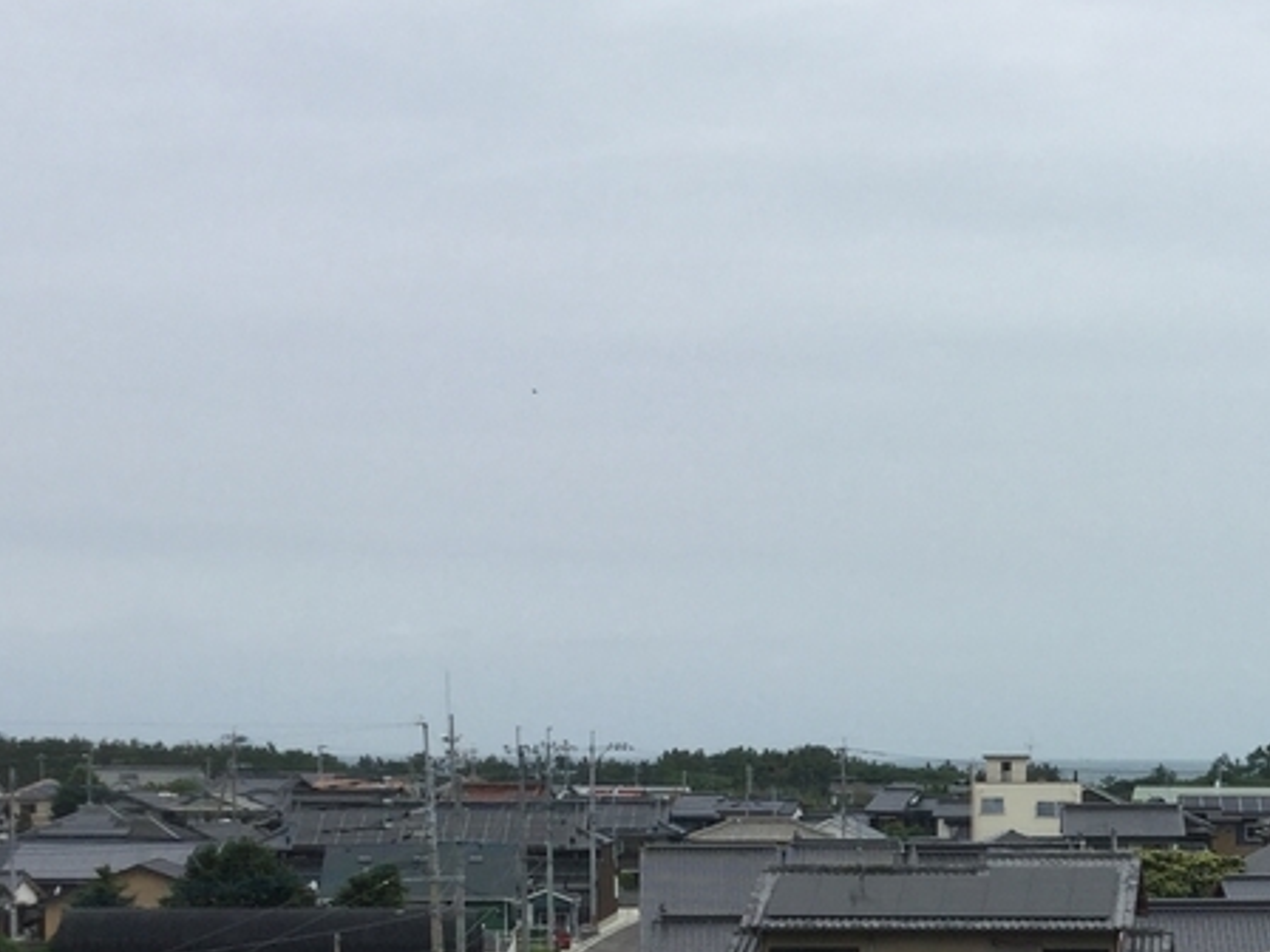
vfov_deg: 17.4
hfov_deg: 22.5
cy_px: 949
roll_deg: -1.2
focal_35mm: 83
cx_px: 1327
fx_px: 3045
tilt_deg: -4.3
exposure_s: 1/1664
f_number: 2.4
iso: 25
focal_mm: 3.3
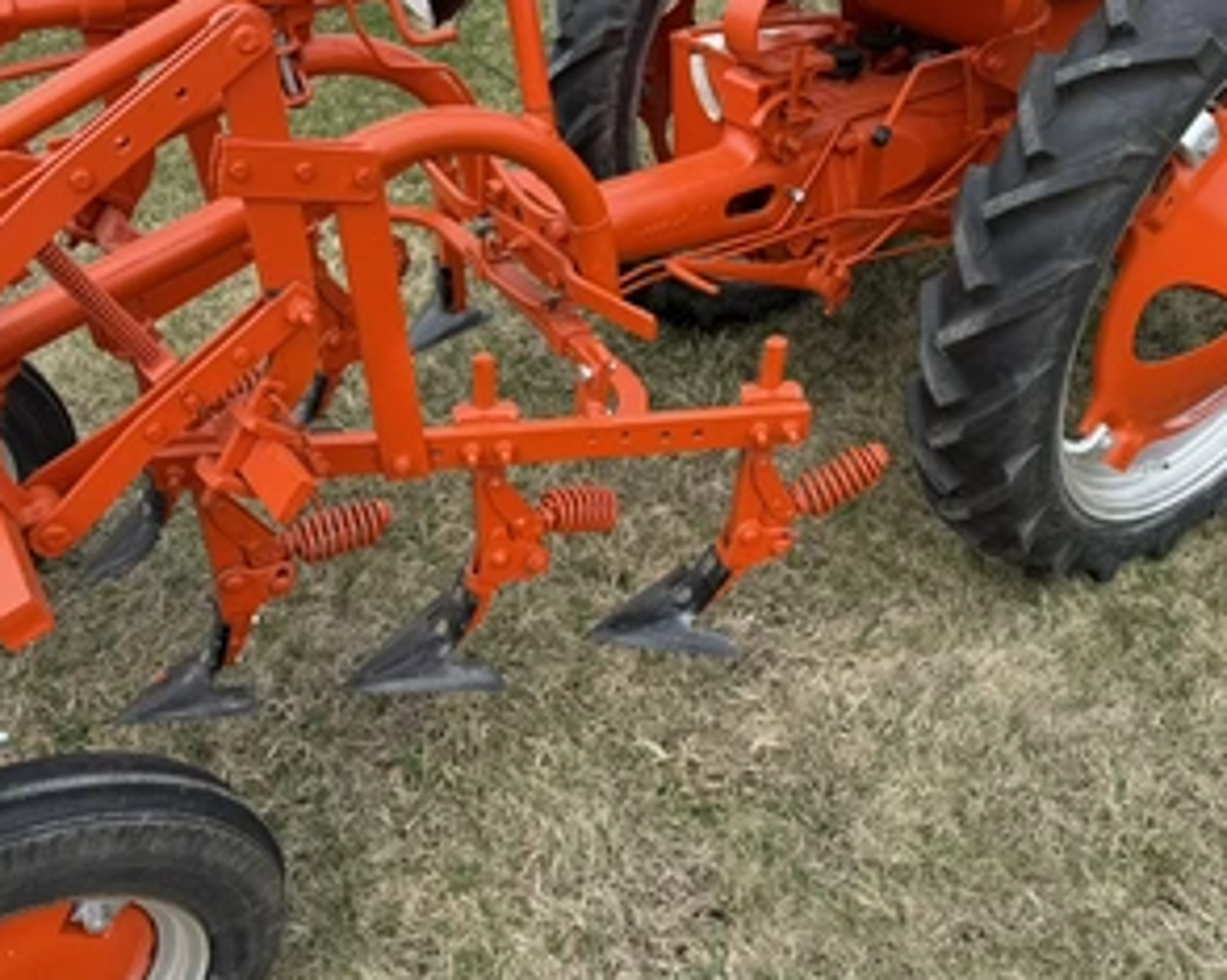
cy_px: 423
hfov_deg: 55.7
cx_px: 590
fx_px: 1161
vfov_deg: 45.6
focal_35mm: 32
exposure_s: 1/920
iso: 80
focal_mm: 6.76
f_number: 1.78
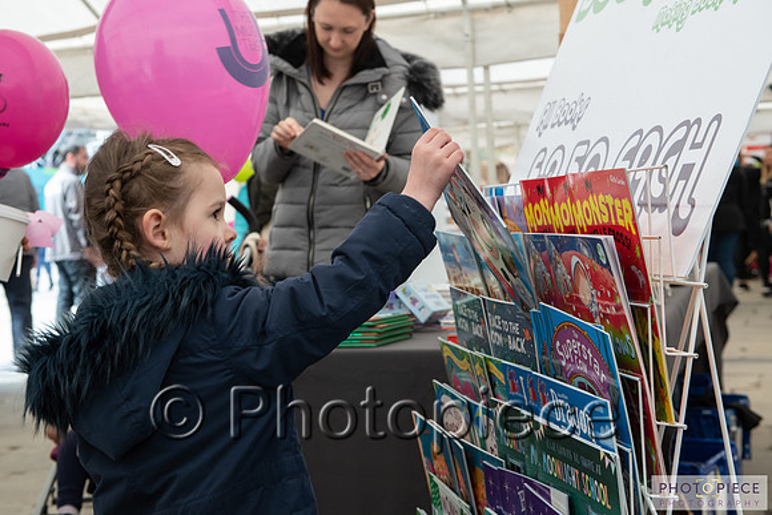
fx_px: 1244
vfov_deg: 23.4
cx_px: 386
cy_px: 258
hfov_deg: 34.5
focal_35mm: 58
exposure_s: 1/100
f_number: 7.1
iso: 1100
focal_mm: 58
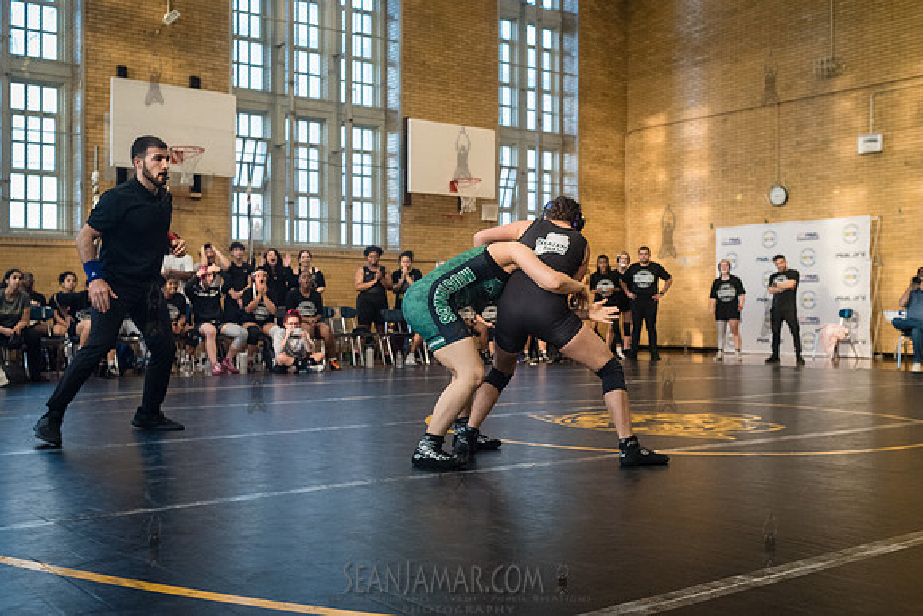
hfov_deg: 48.8
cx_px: 462
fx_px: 1018
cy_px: 308
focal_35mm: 40
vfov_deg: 33.7
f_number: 4
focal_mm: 35
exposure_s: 1/320
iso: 4000
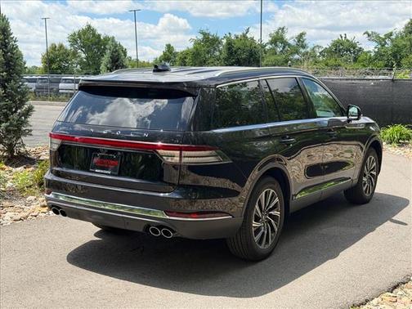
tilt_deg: -4.4
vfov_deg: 30.3
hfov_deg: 39.7
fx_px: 571
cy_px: 154
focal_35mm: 48
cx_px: 206
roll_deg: +0.1
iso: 100
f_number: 1.78
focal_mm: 6.76
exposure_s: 1/2273
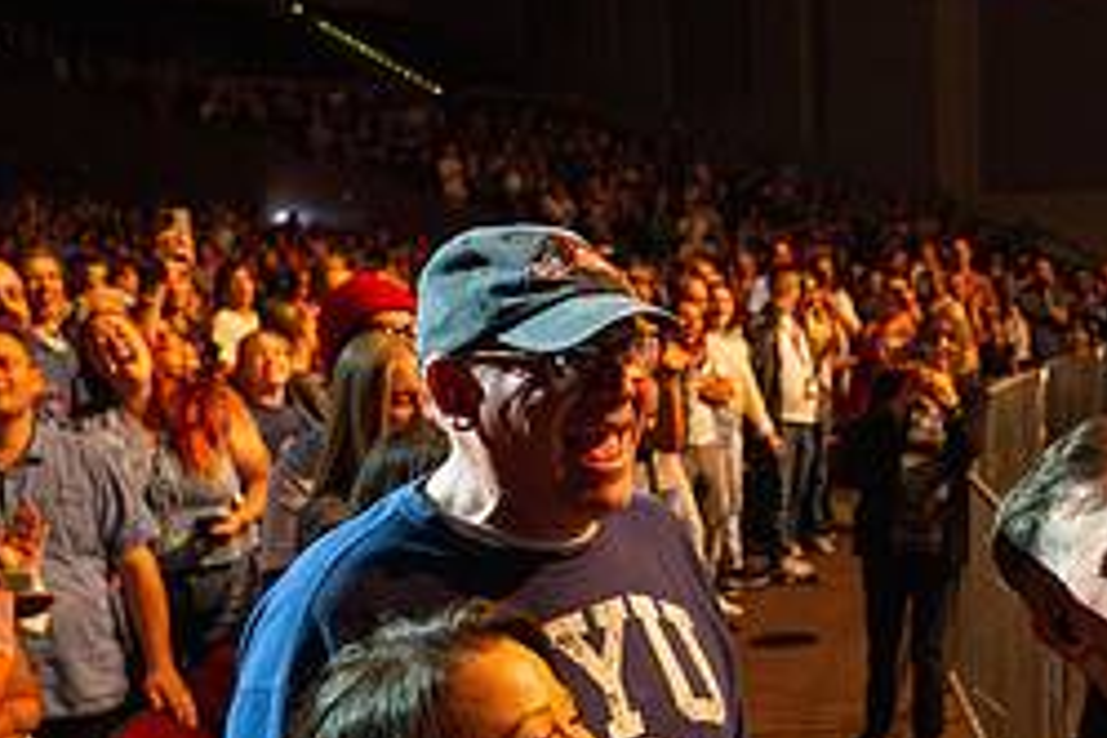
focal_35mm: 56
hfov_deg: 33.8
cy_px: 669
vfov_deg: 23.5
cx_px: 987
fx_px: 1722
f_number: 4
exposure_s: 1/125
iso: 6400
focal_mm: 24
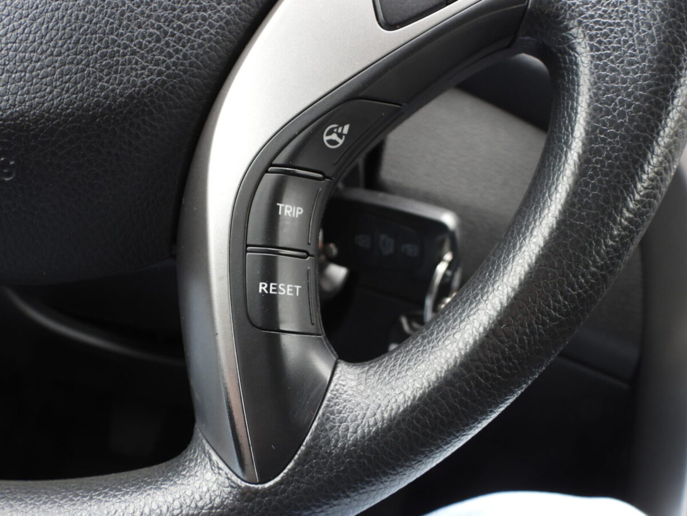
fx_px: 814
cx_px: 344
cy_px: 258
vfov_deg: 35.1
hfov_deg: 45.8
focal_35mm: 41
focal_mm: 7.4
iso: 125
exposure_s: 1/30
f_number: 3.2
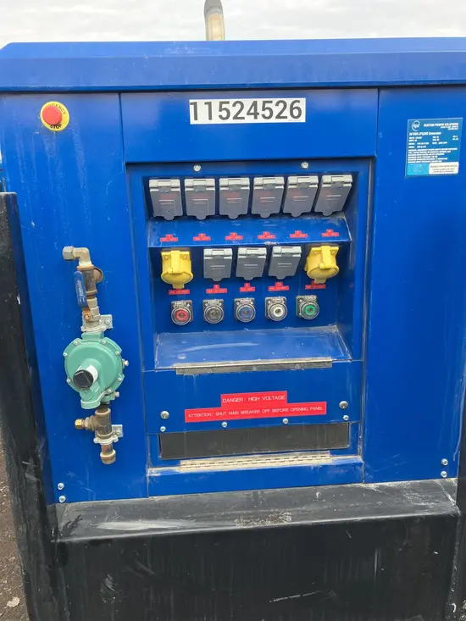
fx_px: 502
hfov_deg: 49.8
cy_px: 310
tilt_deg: -14.1
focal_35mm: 28
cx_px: 233
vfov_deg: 63.4
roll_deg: +3.4
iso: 32
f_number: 1.8
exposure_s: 1/282
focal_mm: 3.99
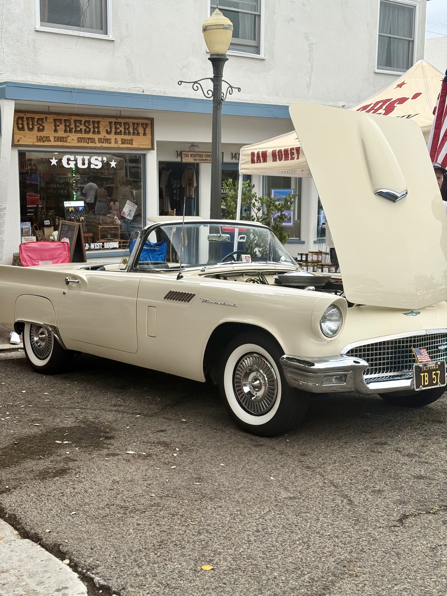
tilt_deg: -7.3
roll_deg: -0.9
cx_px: 224
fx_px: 826
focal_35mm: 48
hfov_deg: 30.3
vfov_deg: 39.7
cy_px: 298
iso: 64
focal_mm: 6.76
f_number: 1.78
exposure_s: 1/810
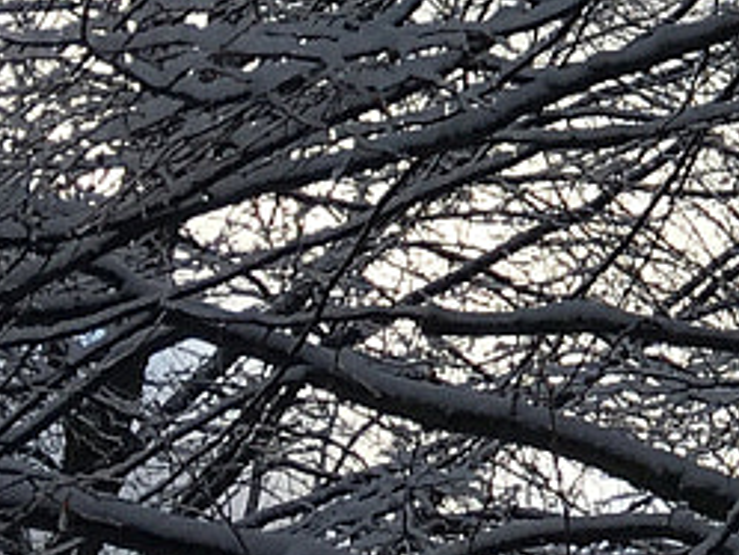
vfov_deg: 7.8
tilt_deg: +26.9
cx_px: 1674
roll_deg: +1.4
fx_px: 3973
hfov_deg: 9.6
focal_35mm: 186
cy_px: -282
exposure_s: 1/2331
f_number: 2.2
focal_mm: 4.15
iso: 25
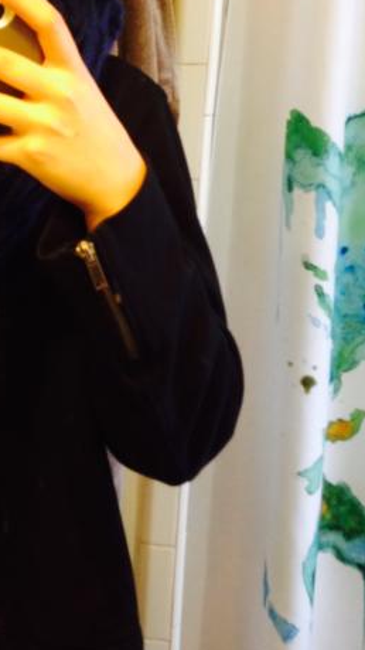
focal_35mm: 72
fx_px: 1240
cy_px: 266
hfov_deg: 16.3
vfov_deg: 29.3
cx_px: -27
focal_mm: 4.12
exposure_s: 1/20
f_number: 2.4
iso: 125
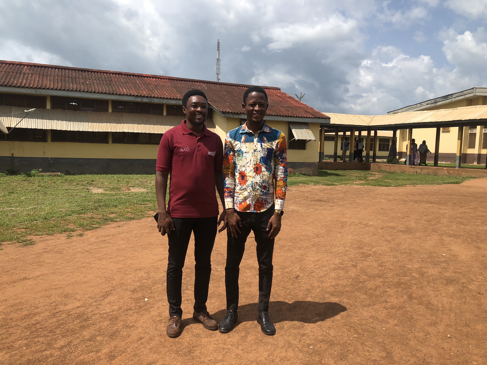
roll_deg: -1.1
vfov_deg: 49.7
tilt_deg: -3.8
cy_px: 182
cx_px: 244
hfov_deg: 63.4
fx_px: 394
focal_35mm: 28
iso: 20
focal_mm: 3.99
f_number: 1.8
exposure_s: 1/2000
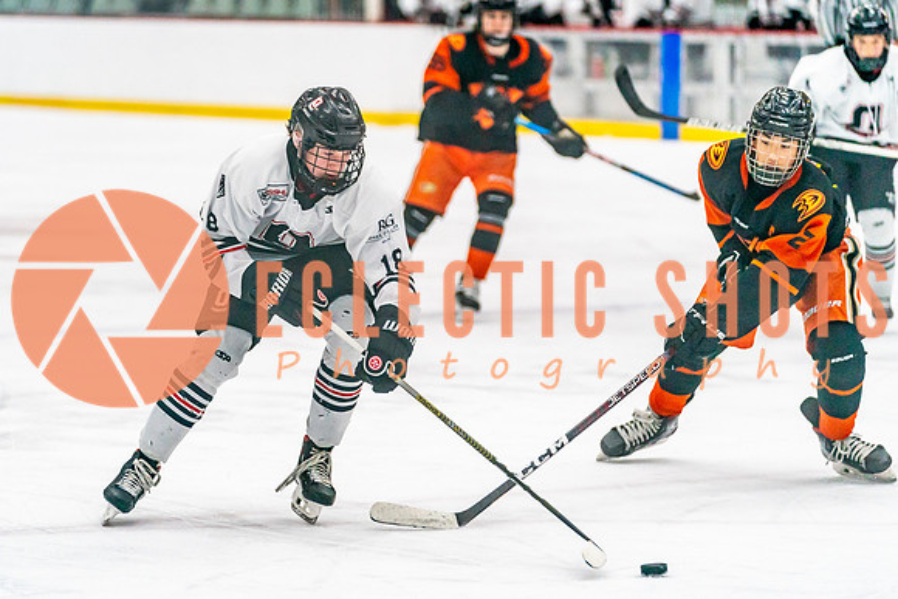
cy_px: 300
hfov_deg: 11.0
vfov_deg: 7.4
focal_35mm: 187
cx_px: 339
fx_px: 4660
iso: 3200
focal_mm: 150
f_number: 2.8
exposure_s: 1/1250
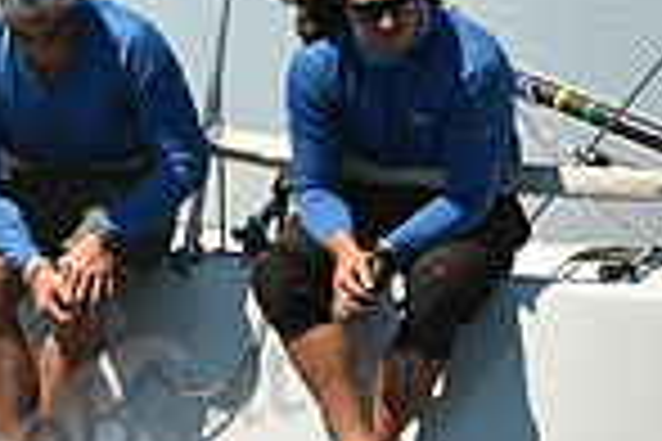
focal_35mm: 792
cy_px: 259
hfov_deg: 2.6
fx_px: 14563
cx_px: -441
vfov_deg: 1.7
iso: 250
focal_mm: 200
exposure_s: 1/1000
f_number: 8
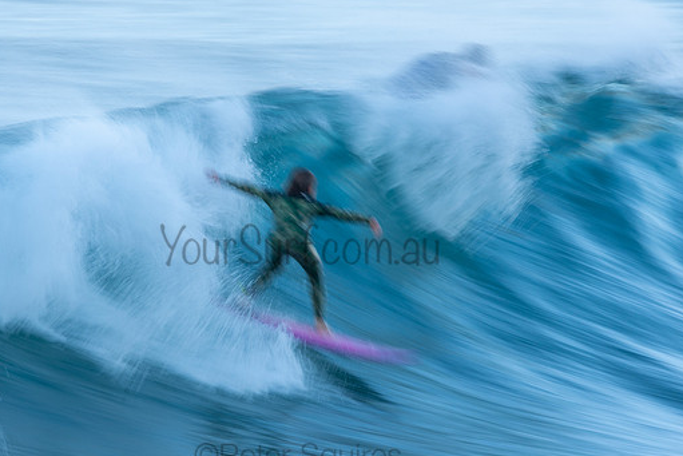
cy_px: 233
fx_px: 16168
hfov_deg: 2.4
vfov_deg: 1.6
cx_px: 298
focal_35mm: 852
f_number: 16
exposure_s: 1/20
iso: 100
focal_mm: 500
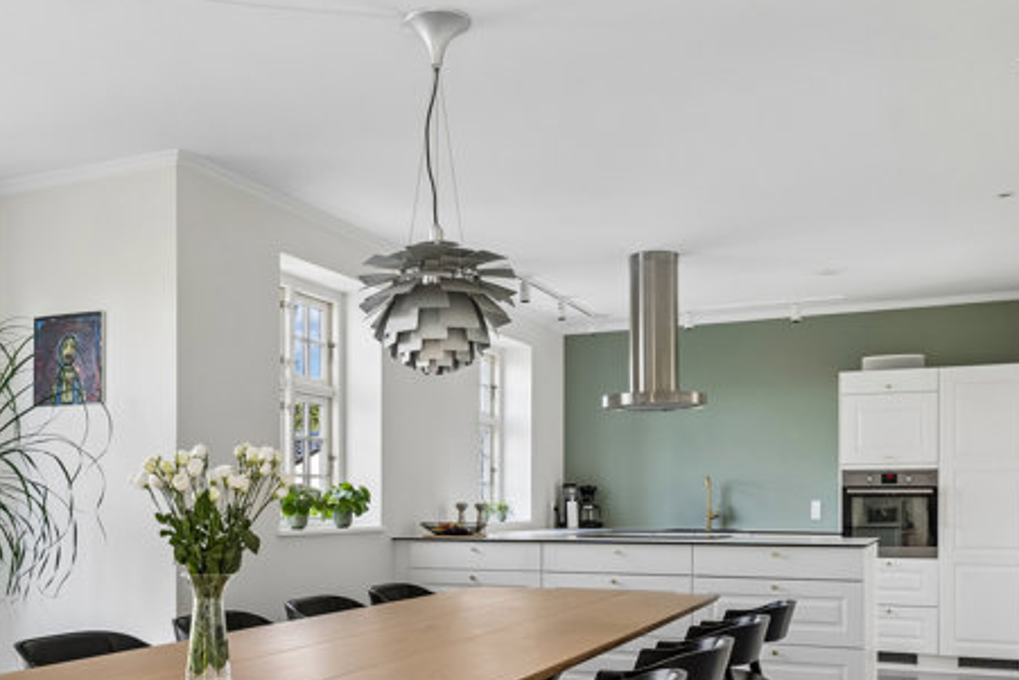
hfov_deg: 48.2
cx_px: 395
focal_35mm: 40
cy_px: 498
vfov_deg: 33.0
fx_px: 1129
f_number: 8
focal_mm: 15
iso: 200
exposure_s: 1/10
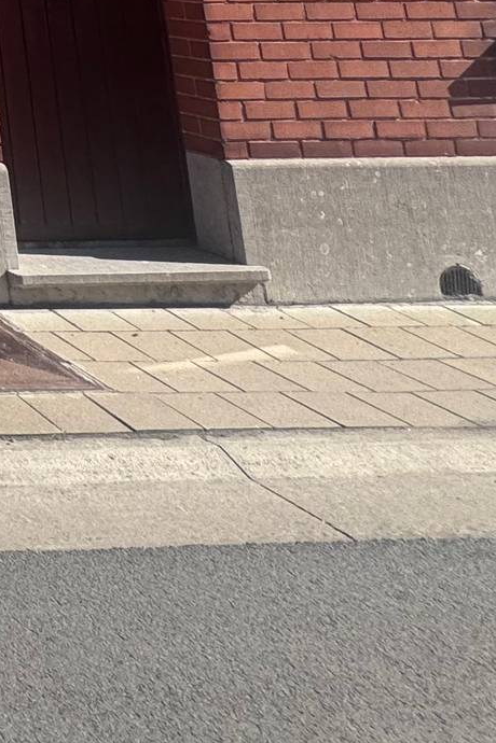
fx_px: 1116
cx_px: -693
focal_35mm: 54
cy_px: -290
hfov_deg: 15.0
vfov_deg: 28.2
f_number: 2.2
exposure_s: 1/849
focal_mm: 2.22
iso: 40
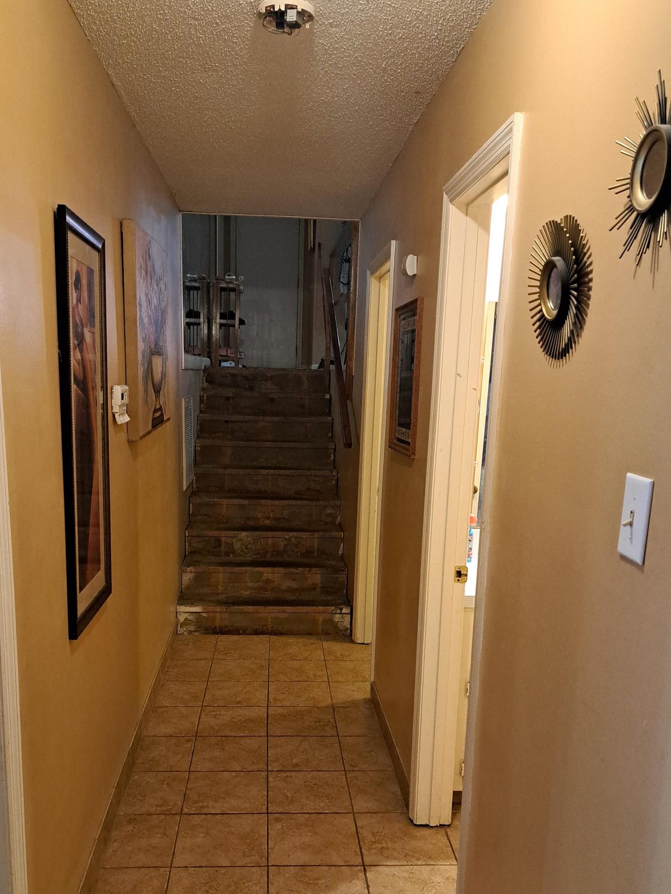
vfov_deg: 59.4
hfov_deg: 46.7
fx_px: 775
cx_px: 296
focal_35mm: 30
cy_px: 539
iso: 500
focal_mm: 5.23
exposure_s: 1/33
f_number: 1.8
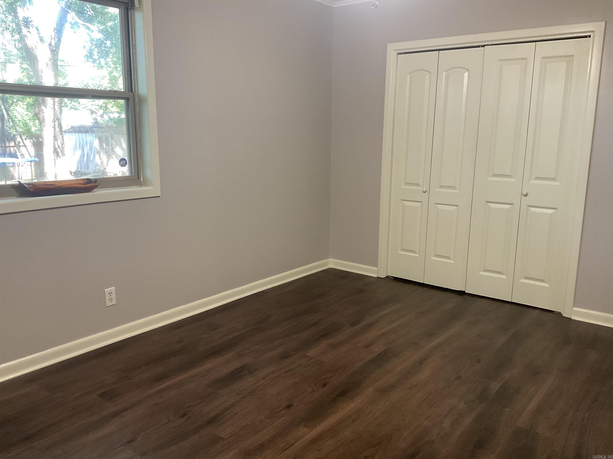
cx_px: 306
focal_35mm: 29
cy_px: 230
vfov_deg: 48.2
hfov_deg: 61.7
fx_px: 514
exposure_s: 1/60
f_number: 1.8
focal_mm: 3
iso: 125
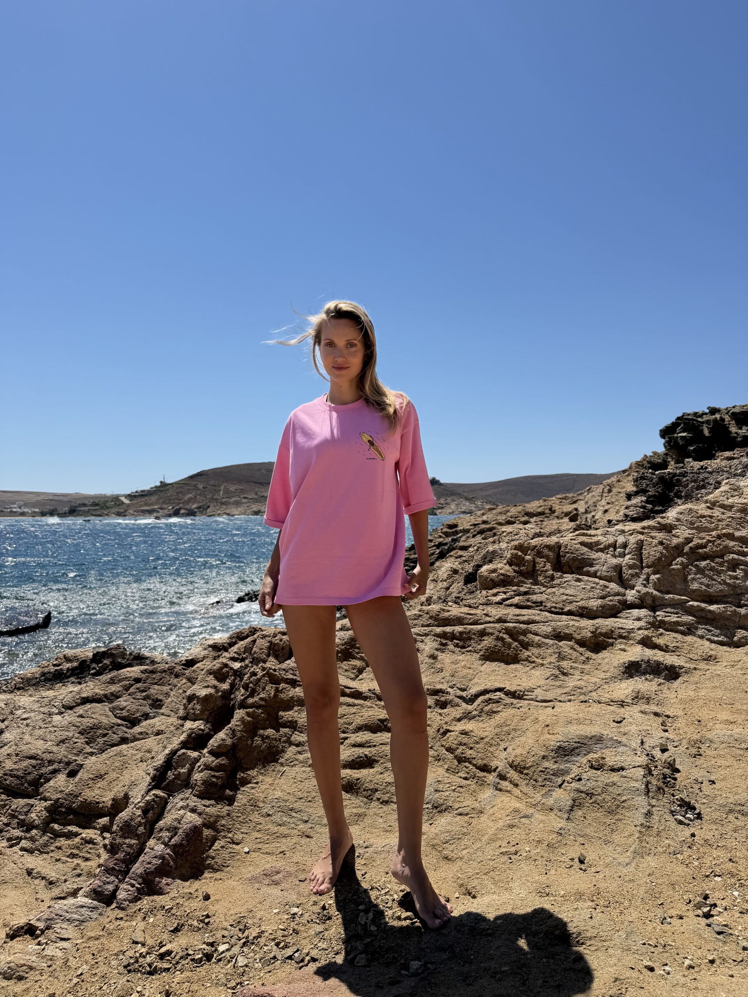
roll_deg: +0.8
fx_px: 691
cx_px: 374
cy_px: 498
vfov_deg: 71.6
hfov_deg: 56.8
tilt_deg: +1.8
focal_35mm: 24
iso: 80
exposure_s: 1/8130
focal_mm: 6.76
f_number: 1.78
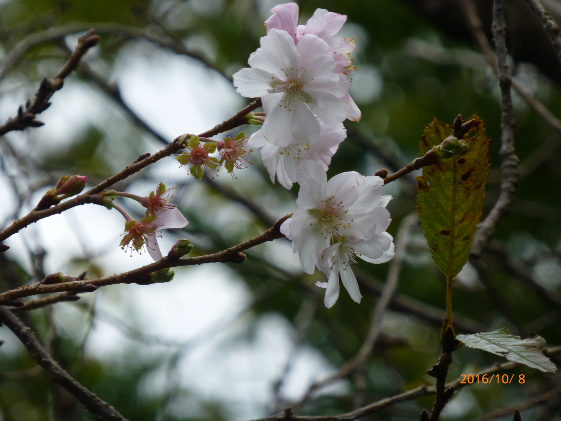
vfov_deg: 4.8
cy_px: 210
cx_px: 280
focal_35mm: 312
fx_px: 5056
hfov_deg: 6.4
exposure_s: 1/200
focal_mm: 55.7
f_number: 5.9
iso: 200
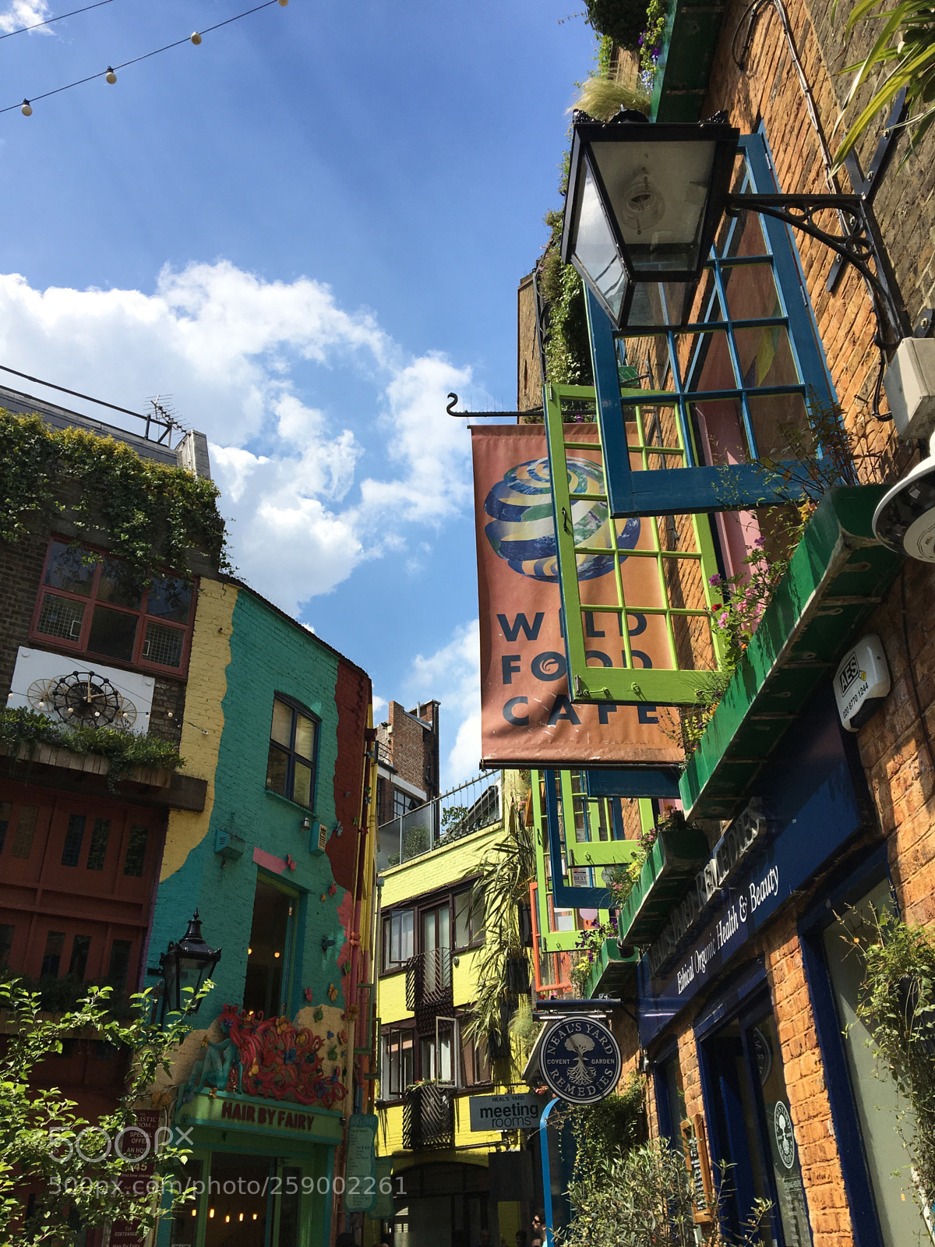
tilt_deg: +30.6
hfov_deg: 48.2
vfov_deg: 61.7
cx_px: 468
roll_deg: +3.4
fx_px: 1044
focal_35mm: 29
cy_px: 624
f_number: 2.2
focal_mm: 4.15
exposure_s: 1/1709
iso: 25
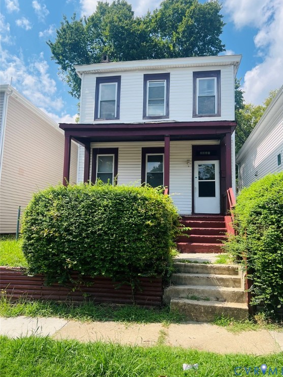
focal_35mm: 27
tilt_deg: +10.7
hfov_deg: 51.3
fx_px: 294
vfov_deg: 65.3
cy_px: 183
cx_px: 146
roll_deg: -0.8
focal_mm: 5.7
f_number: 1.5
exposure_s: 1/2571
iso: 50
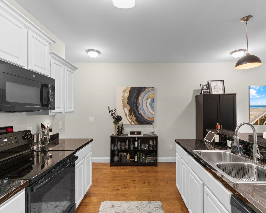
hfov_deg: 89.6
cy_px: 106
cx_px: 139
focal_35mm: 17
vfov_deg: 77.0
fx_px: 134
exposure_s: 1/2
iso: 100
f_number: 4.5
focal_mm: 10
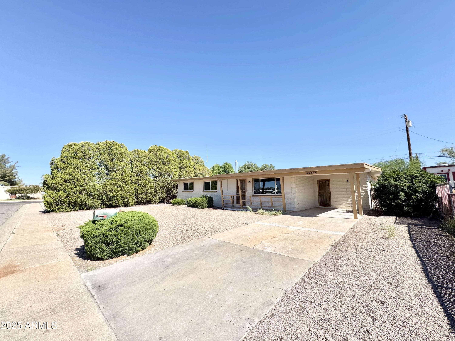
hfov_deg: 102.1
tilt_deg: +6.7
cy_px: 170
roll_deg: -0.7
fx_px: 184
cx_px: 228
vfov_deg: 85.7
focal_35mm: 14
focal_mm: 2.22
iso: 50
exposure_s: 1/2028
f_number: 2.2
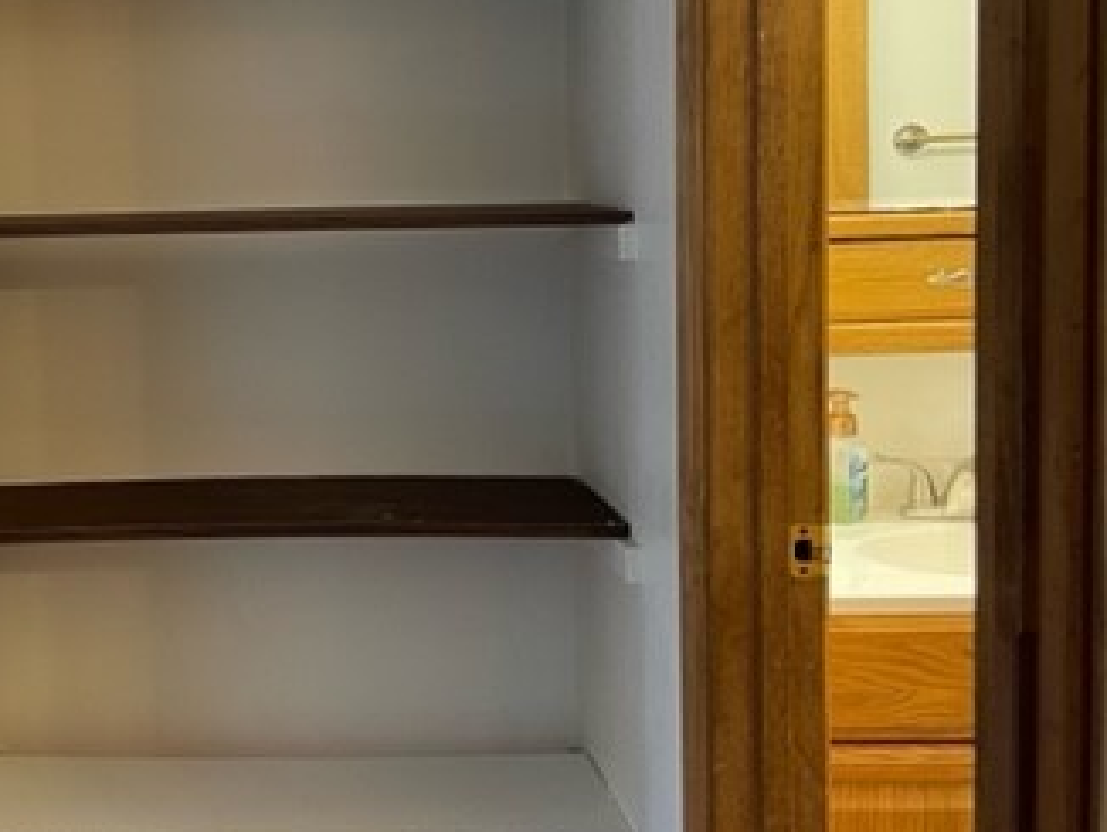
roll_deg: +1.3
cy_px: 251
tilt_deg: -3.5
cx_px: 183
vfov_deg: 28.3
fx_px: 1632
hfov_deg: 35.9
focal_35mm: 51
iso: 200
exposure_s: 1/60
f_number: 1.6
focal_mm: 5.1
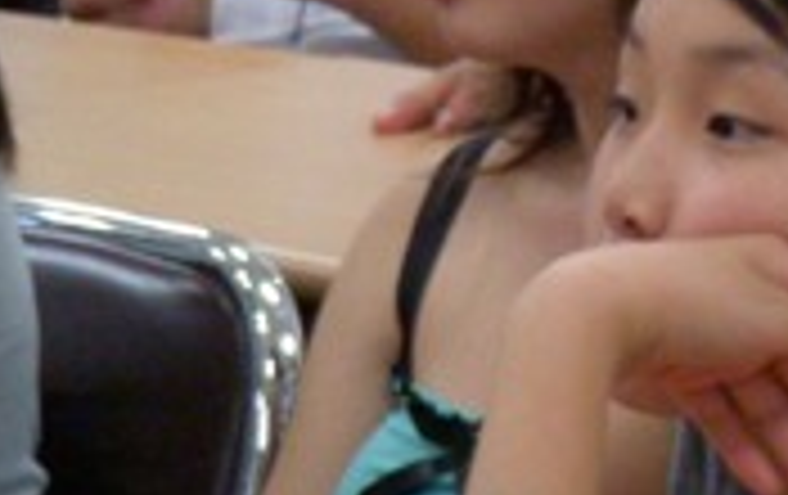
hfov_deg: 4.8
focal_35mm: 441
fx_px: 9486
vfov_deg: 3.0
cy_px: -144
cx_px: 378
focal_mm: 18.9
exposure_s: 1/15
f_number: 4.2
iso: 400
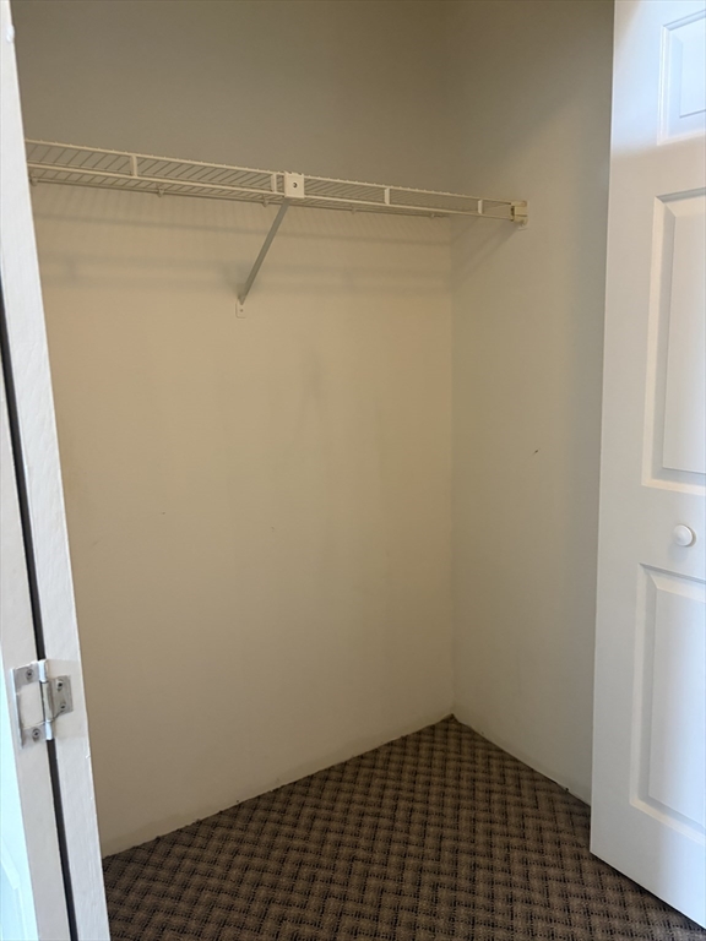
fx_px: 707
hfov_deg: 53.1
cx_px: 353
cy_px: 470
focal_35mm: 26
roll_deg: +3.3
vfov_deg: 67.3
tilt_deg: -8.9
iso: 500
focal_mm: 5.96
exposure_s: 1/40
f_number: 1.6
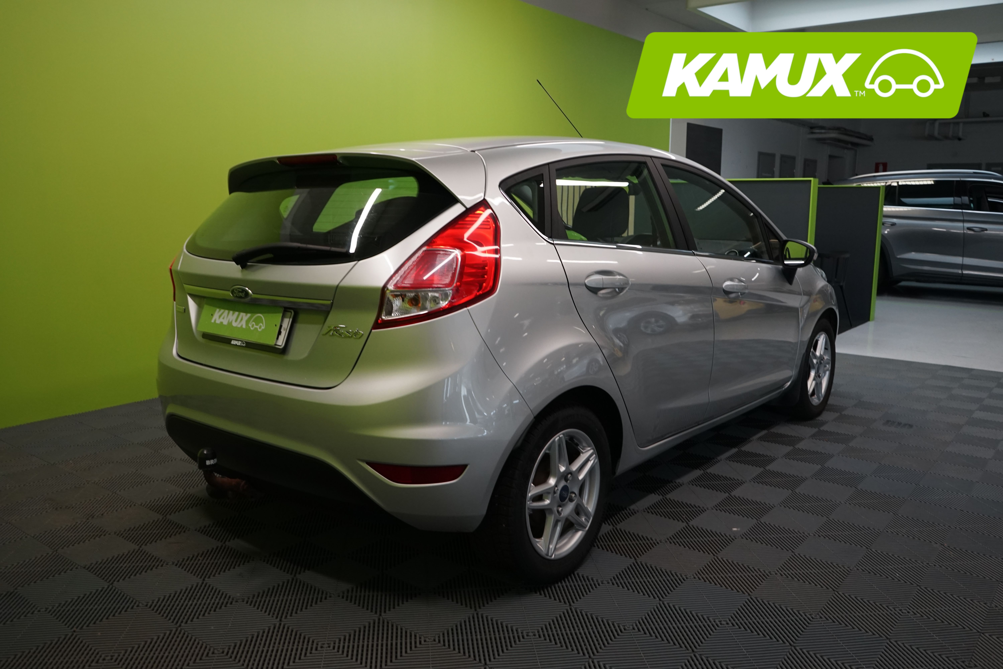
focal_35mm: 28
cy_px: 334
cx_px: 502
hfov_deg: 65.5
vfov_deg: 46.4
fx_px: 780
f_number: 7.1
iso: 1000
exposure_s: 1/30
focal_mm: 28
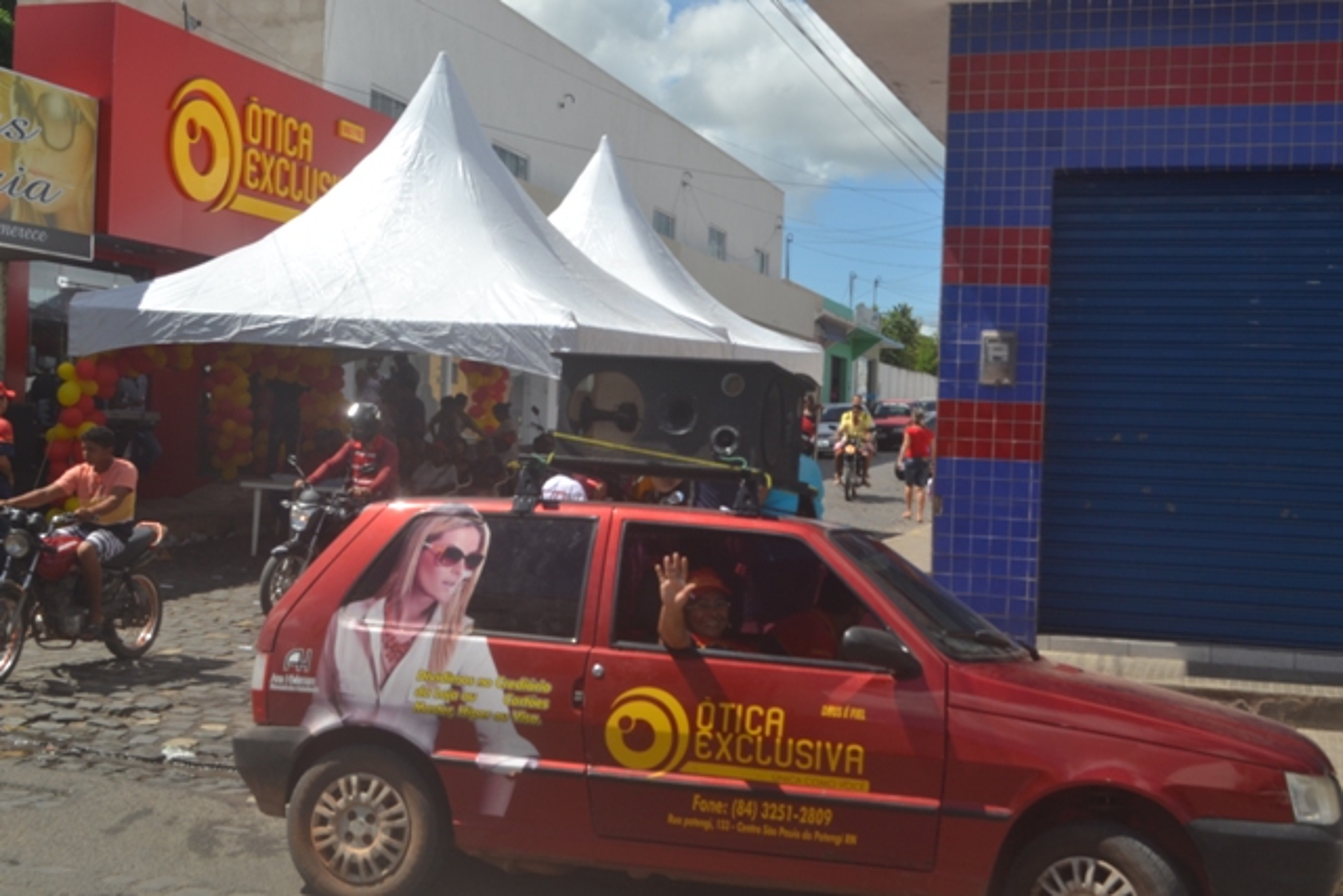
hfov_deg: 43.6
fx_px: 1679
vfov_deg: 29.9
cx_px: 672
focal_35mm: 45
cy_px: 448
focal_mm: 30
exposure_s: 1/200
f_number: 10
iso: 100
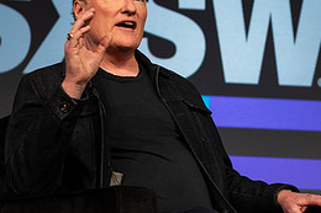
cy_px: 112
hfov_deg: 13.4
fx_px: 1363
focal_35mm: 153
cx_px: 264
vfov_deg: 9.0
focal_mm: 56
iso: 1250
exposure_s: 1/320
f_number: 4
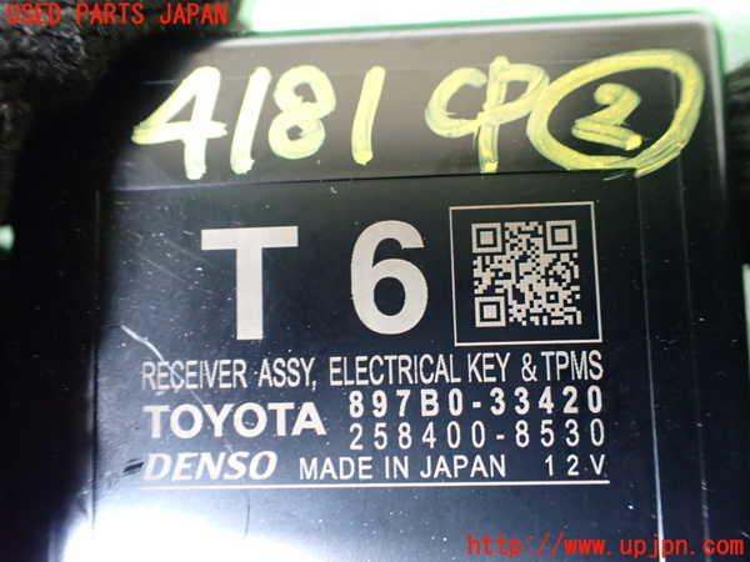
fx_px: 650
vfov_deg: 46.8
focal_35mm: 30
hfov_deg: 60.0
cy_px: 281
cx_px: 375
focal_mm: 5.4
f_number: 2.3
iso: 1000
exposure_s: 1/30
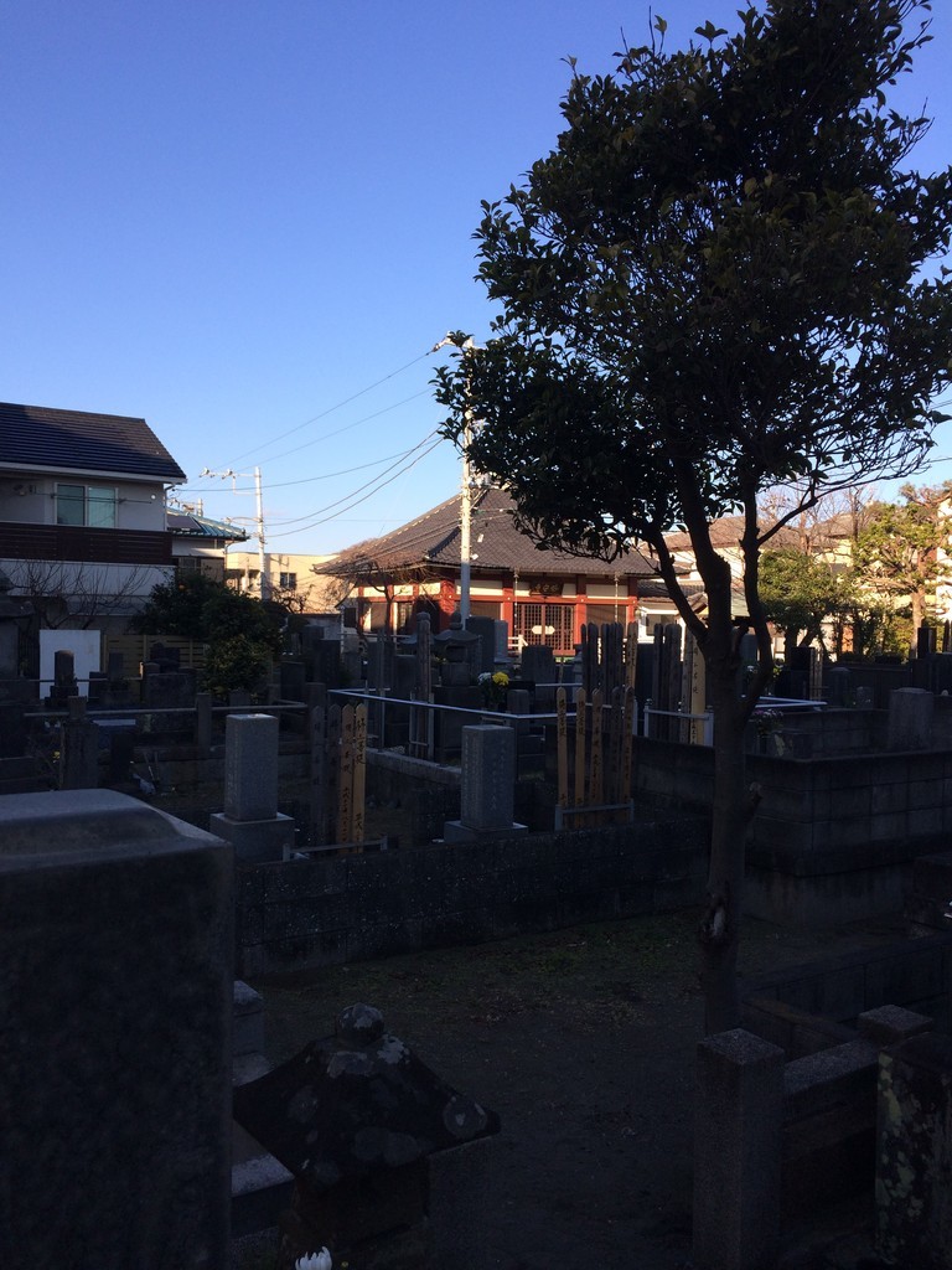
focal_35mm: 29
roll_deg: +1.4
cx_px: 476
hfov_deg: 48.2
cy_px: 635
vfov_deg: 61.7
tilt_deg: -4.6
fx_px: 1063
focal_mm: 4.15
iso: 32
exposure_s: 1/1026
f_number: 2.2
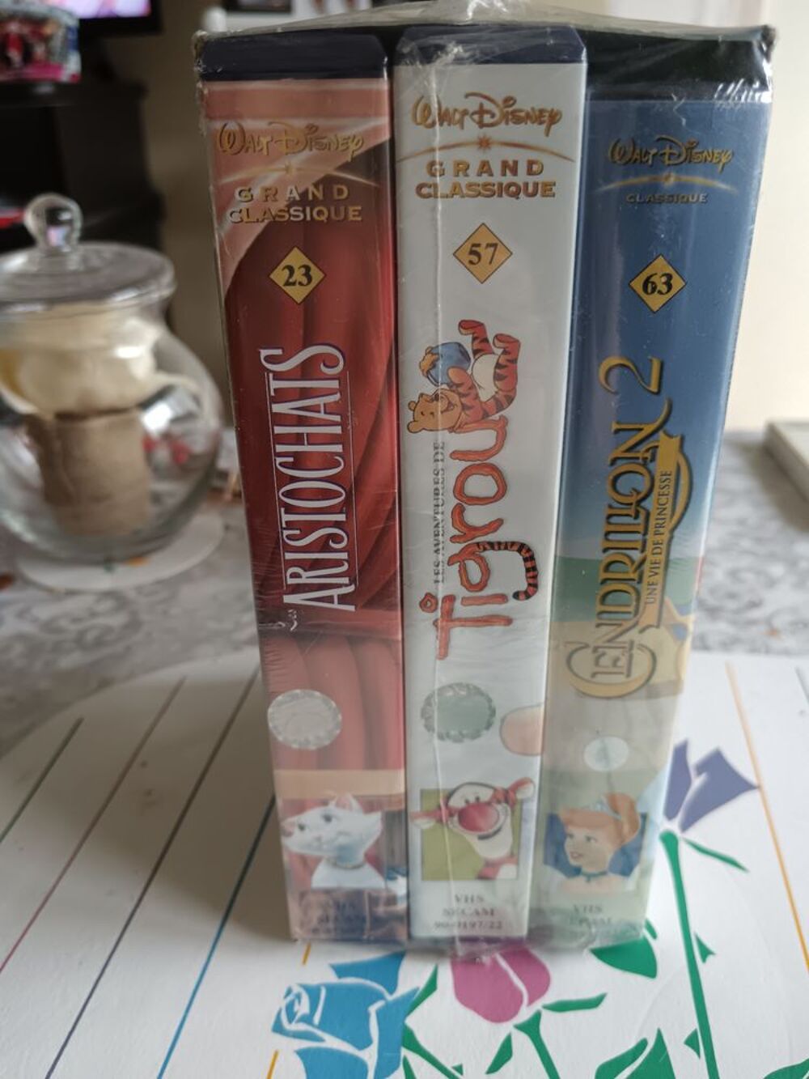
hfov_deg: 51.4
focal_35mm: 27
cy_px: 540
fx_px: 841
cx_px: 404
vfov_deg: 65.3
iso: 950
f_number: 1.9
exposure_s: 1/50
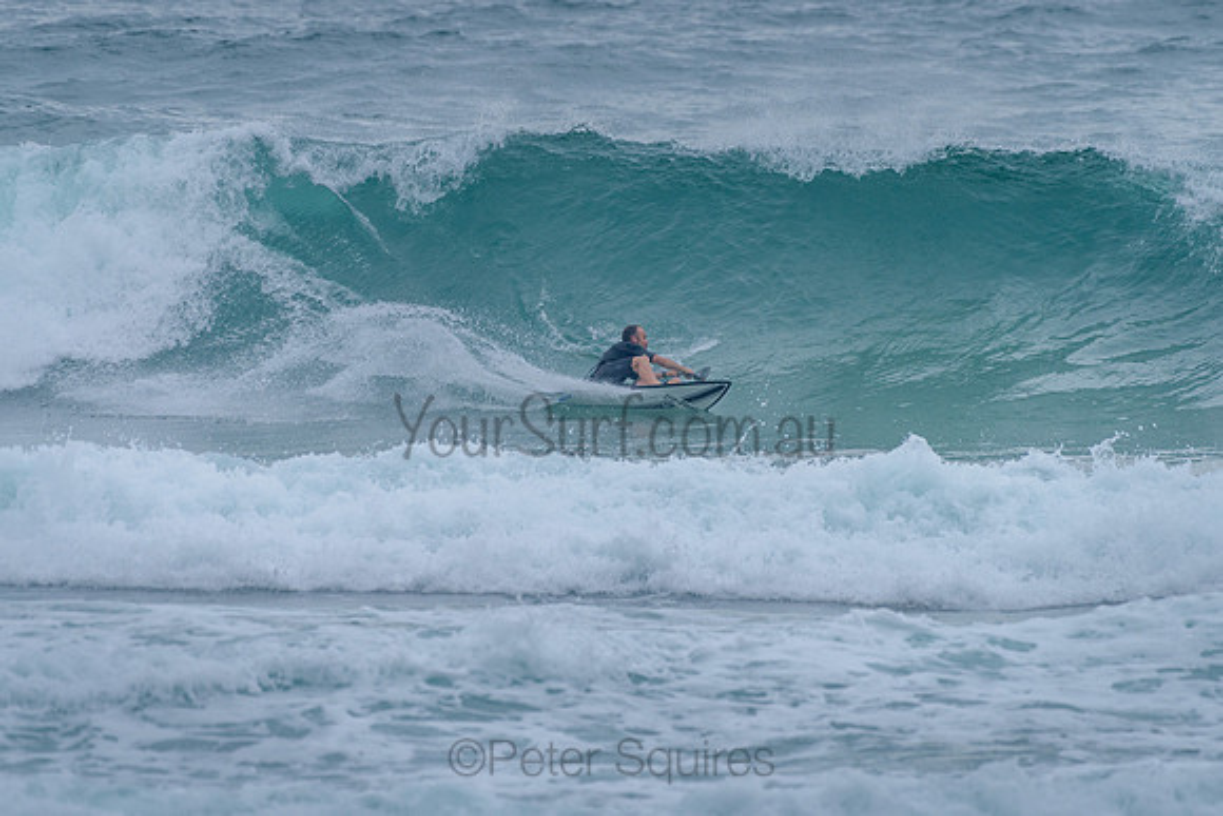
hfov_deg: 3.4
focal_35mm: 613
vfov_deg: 2.2
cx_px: 613
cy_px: 317
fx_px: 20821
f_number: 5.6
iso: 560
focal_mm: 500
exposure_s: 1/1250
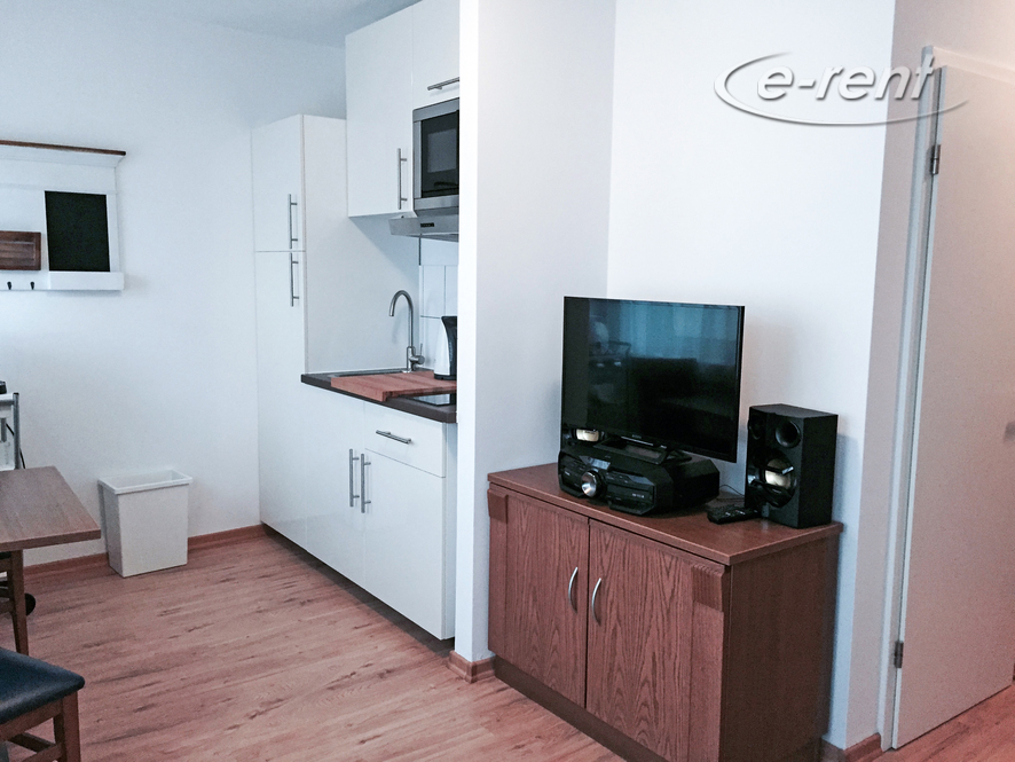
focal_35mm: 29
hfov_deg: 61.6
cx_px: 508
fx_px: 851
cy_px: 381
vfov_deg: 48.2
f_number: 2.2
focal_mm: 4.15
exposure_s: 1/33
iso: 200
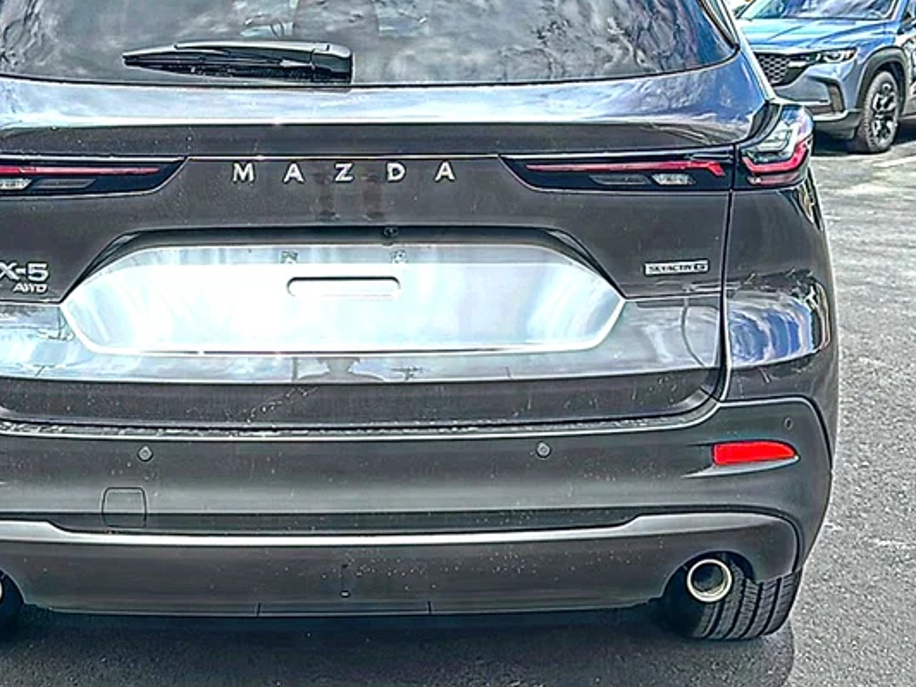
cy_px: 245
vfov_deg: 29.0
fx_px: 1323
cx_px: 358
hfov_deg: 38.0
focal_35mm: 50
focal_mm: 6.86
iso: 80
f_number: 1.78
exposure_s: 1/1786
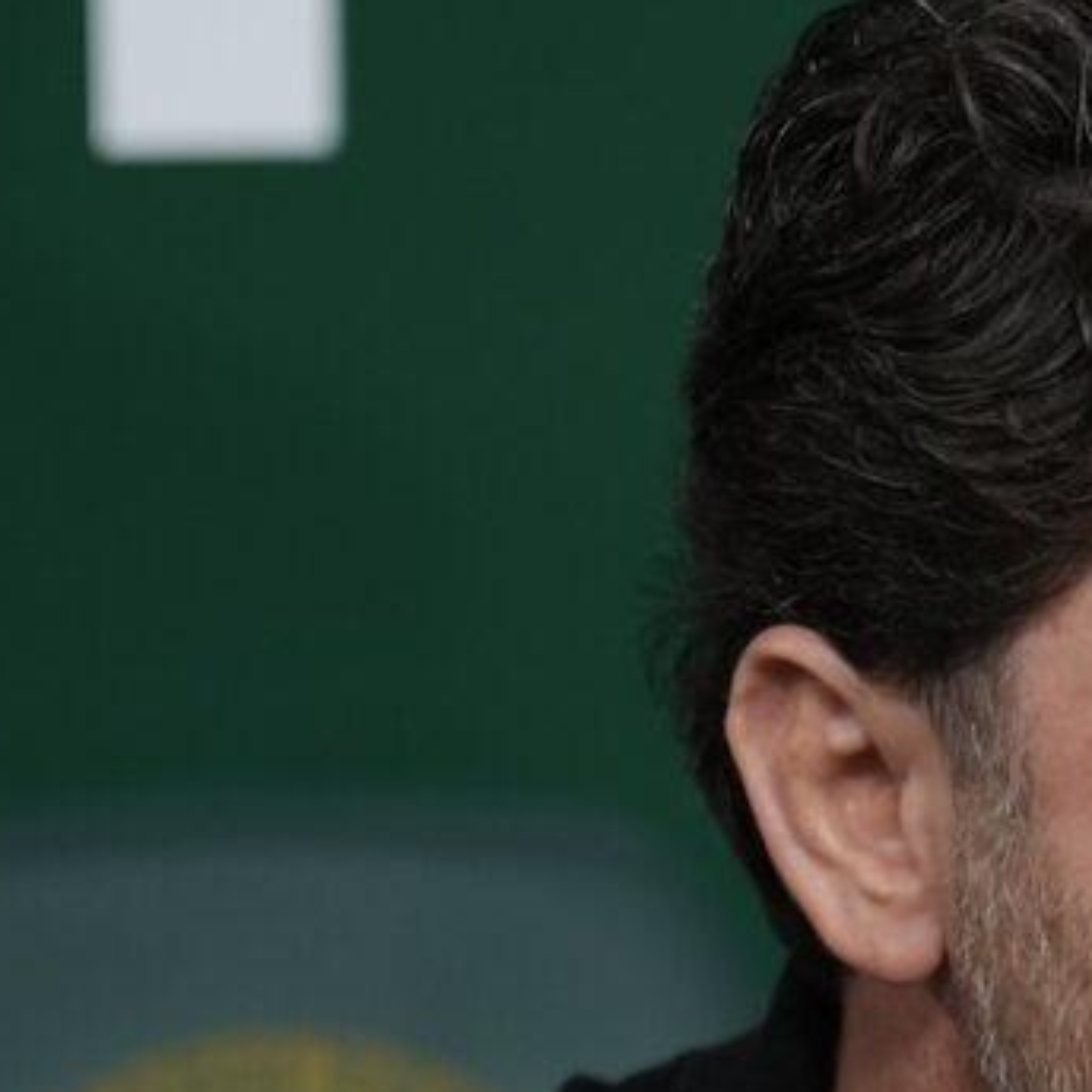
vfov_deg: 6.9
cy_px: 824
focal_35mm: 253
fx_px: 9030
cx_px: 1228
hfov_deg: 6.9
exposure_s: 1/800
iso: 1250
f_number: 2.8
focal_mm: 100
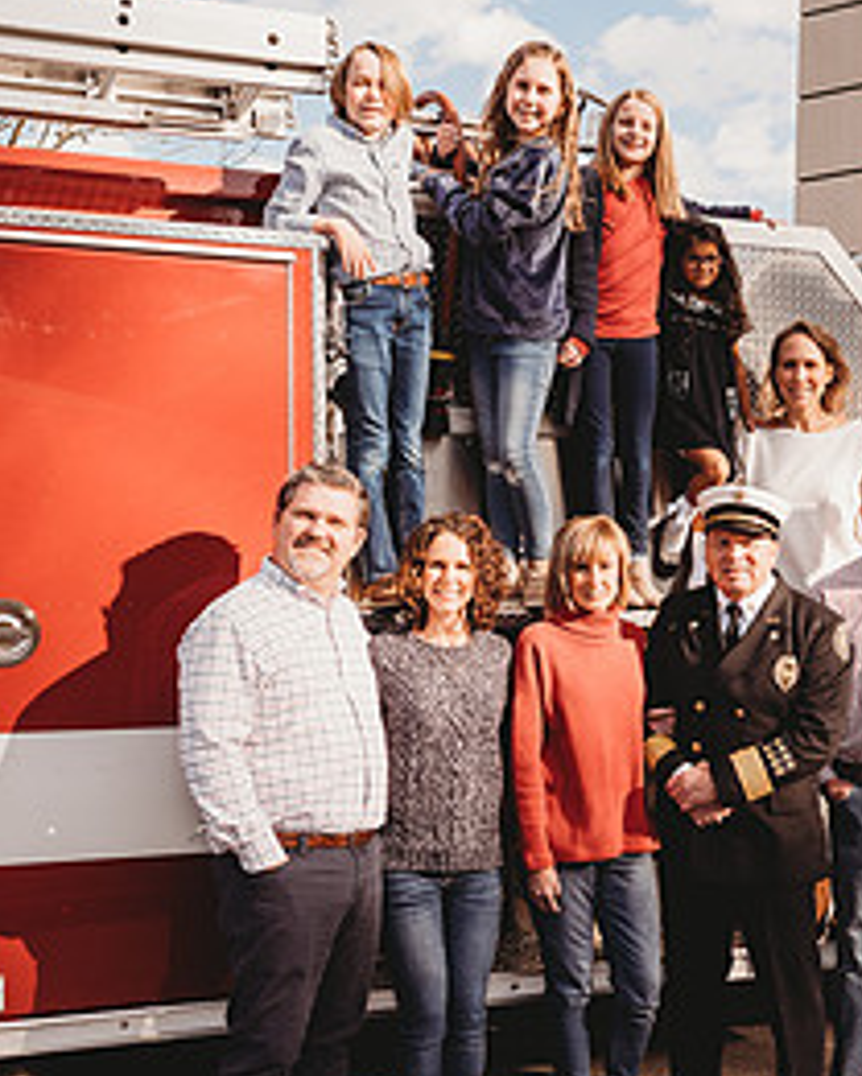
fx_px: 1594
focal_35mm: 50
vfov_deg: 37.2
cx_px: 598
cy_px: 641
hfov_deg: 30.0
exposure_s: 1/640
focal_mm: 24
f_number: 3.5
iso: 100
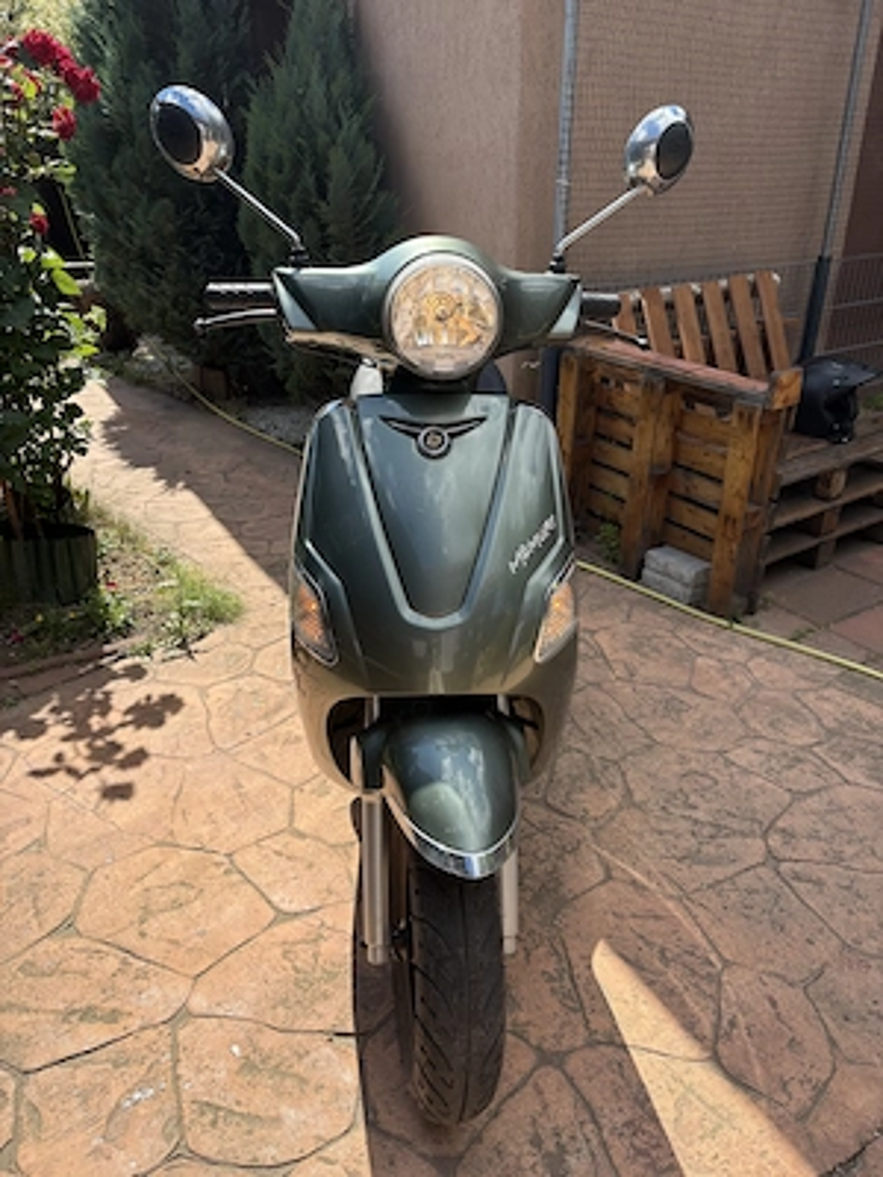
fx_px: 884
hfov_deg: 53.1
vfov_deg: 67.3
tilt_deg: -25.9
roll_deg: +0.7
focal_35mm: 26
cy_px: 588
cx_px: 442
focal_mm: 5.96
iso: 50
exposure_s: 1/2012
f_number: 1.6
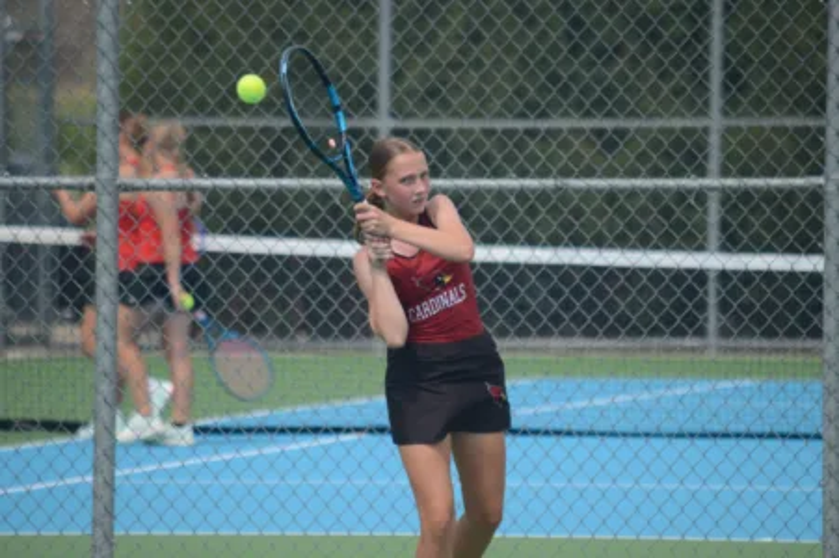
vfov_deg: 3.1
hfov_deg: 4.6
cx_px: 420
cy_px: 279
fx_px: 10480
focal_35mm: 450
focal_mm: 300
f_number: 5.6
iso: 400
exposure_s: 1/1600
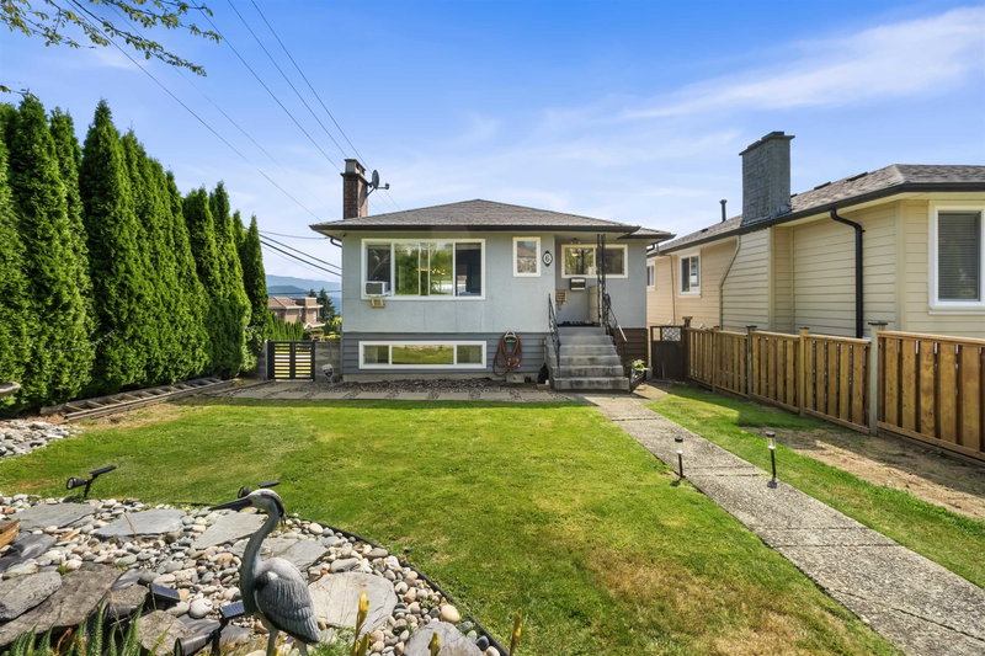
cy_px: 328
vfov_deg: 83.2
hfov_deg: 106.3
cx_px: 492
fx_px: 369
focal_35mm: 14
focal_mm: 9
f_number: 9
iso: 250
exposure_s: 1/80
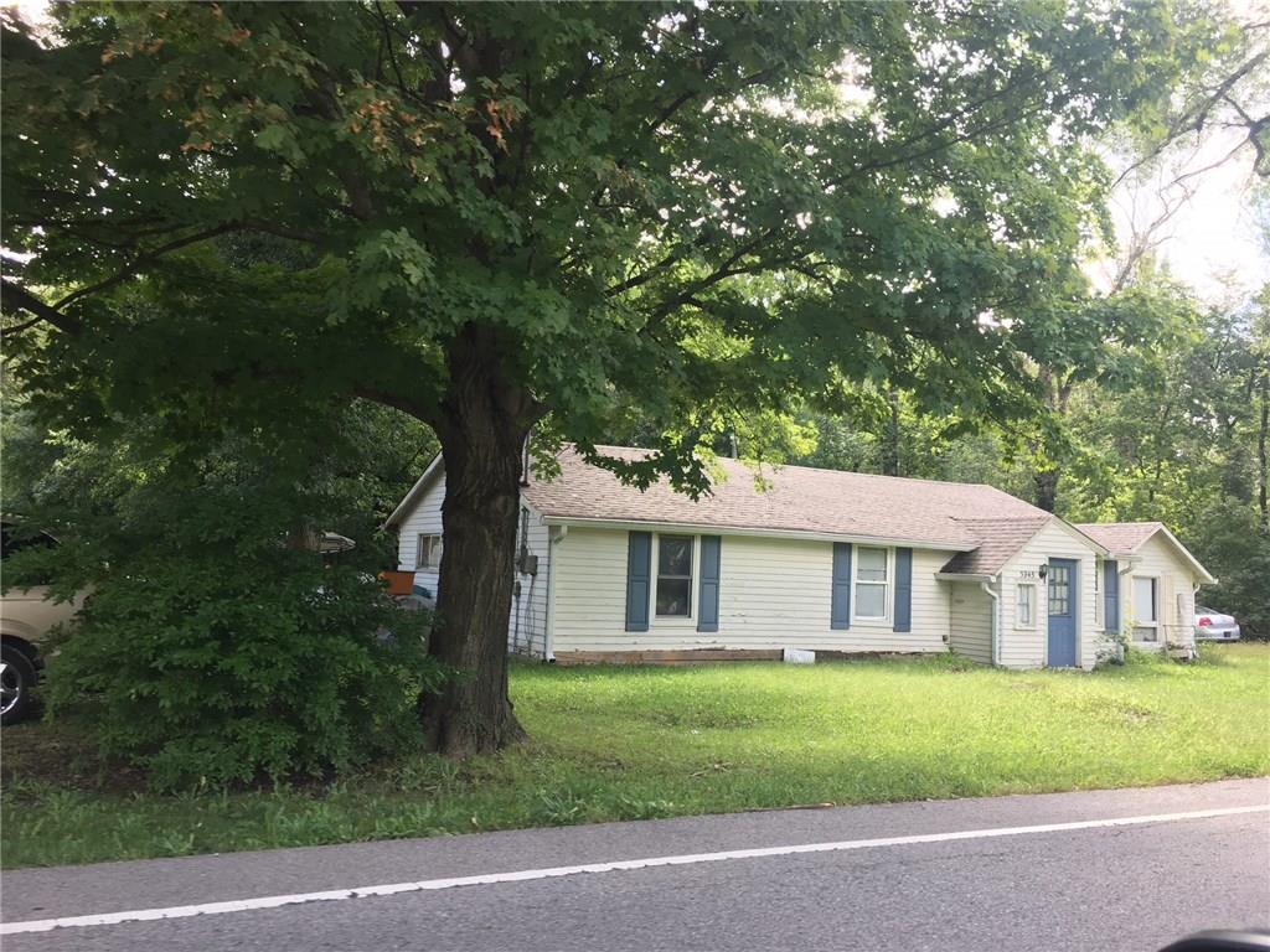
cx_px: 635
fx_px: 1064
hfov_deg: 61.7
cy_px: 476
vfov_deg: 48.2
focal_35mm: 29
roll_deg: -1.1
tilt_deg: +3.3
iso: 32
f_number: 2.2
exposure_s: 1/120
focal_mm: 4.15
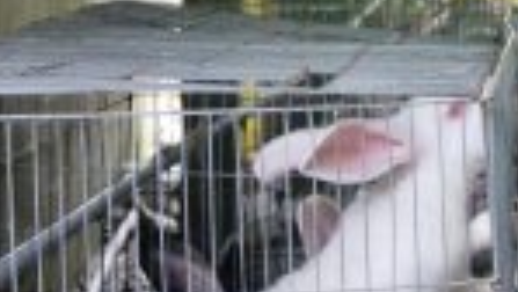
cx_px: 676
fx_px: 2025
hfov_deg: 14.0
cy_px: -148
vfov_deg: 8.1
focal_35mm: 147
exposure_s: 1/80
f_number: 4.5
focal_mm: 21
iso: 800
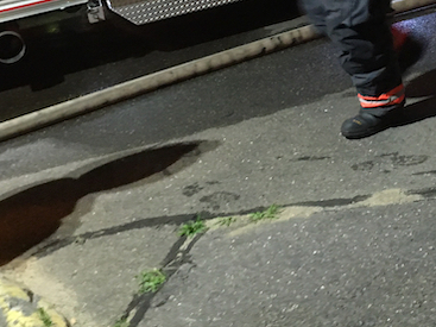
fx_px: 995
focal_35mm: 79
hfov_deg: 24.1
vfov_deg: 18.4
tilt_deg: -12.6
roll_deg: +7.8
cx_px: 381
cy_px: 34
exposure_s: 1/15
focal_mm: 4.15
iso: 200
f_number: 2.2
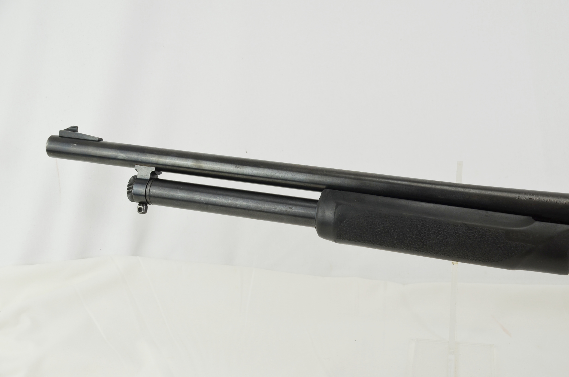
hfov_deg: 37.9
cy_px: 188
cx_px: 284
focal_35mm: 52
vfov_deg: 25.6
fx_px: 828
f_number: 5.6
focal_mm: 35
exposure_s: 1/125
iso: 320
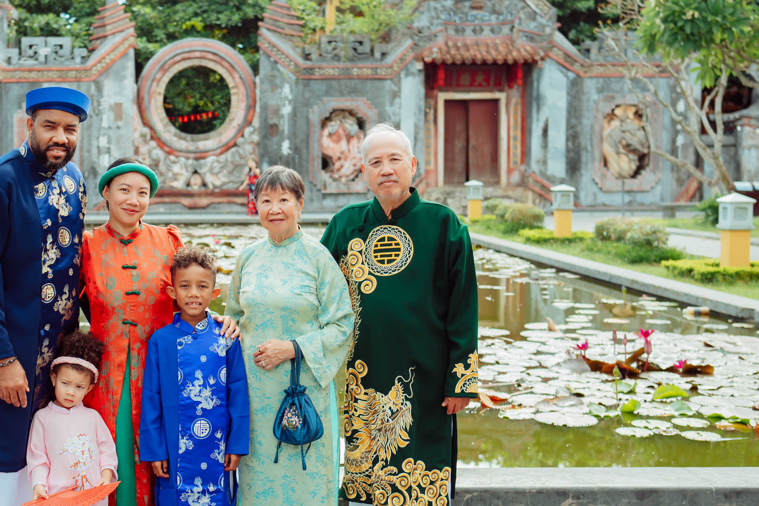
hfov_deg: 36.5
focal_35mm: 54
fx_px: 1138
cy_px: 276
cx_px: 251
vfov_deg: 25.0
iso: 160
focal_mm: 35
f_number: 2.8
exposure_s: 1/800
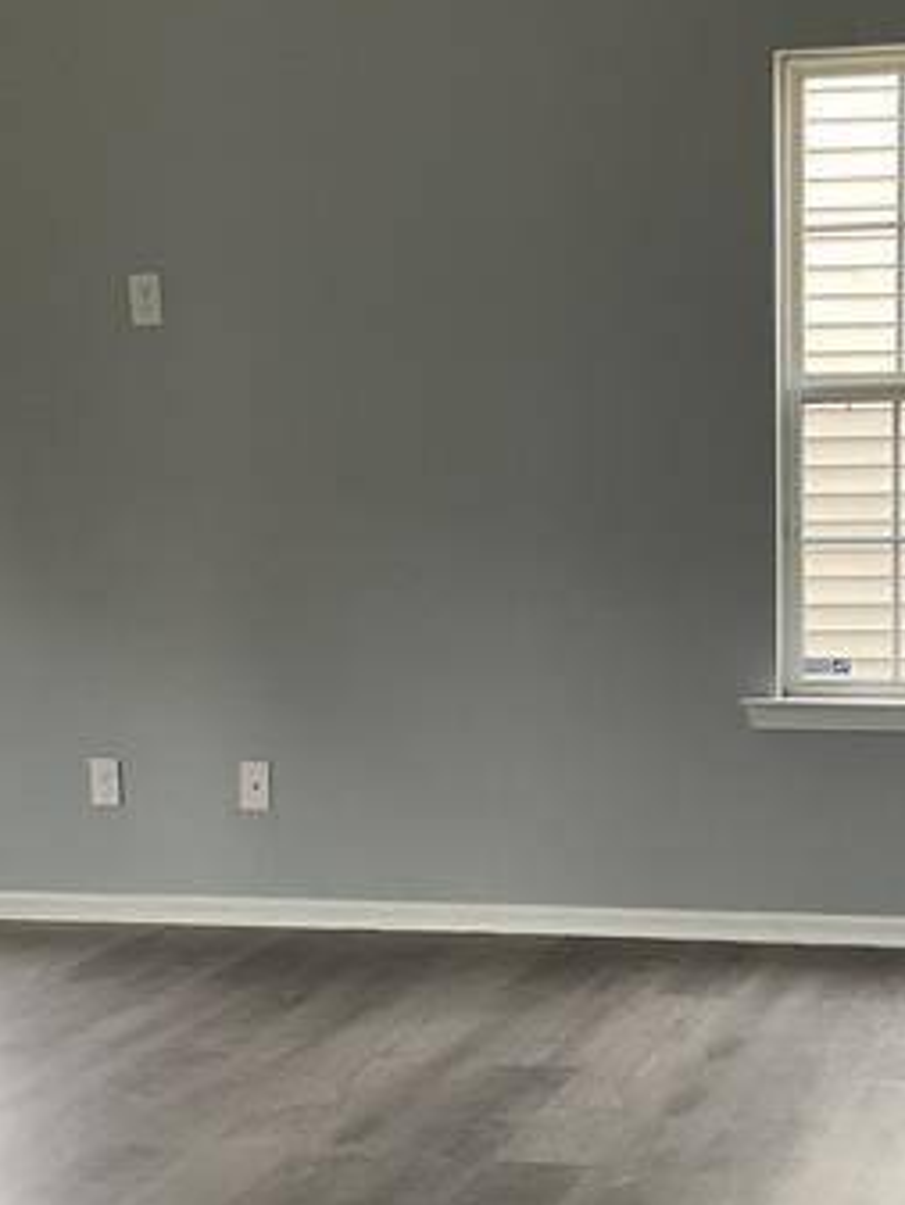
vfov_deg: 29.1
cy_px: 819
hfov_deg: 22.1
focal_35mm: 66
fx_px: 2299
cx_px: 680
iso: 125
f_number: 1.8
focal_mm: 3
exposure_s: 1/60
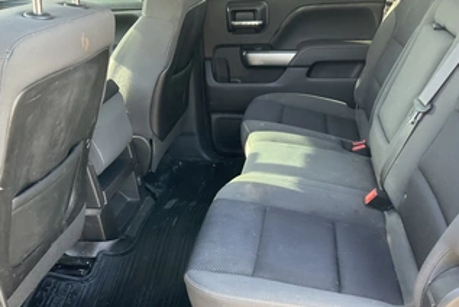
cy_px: 214
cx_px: 271
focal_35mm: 38
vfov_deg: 34.7
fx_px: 485
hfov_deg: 50.4
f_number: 1.8
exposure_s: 1/60
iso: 80
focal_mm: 3
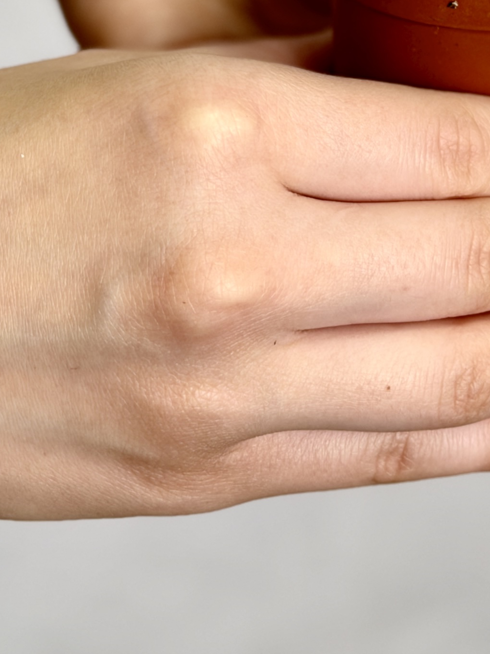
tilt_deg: -15.3
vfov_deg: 13.6
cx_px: 288
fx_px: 2680
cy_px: -101
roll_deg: -1.0
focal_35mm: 142
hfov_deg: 10.4
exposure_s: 1/241
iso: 64
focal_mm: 6.76
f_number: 1.78
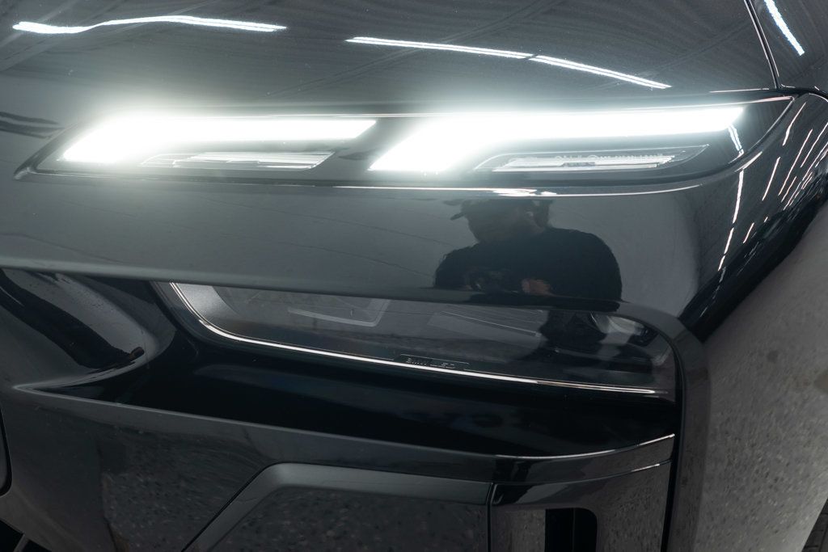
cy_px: 276
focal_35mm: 42
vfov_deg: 31.9
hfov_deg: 46.4
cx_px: 414
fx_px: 966
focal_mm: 28
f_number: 3.2
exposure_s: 1/40
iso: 250
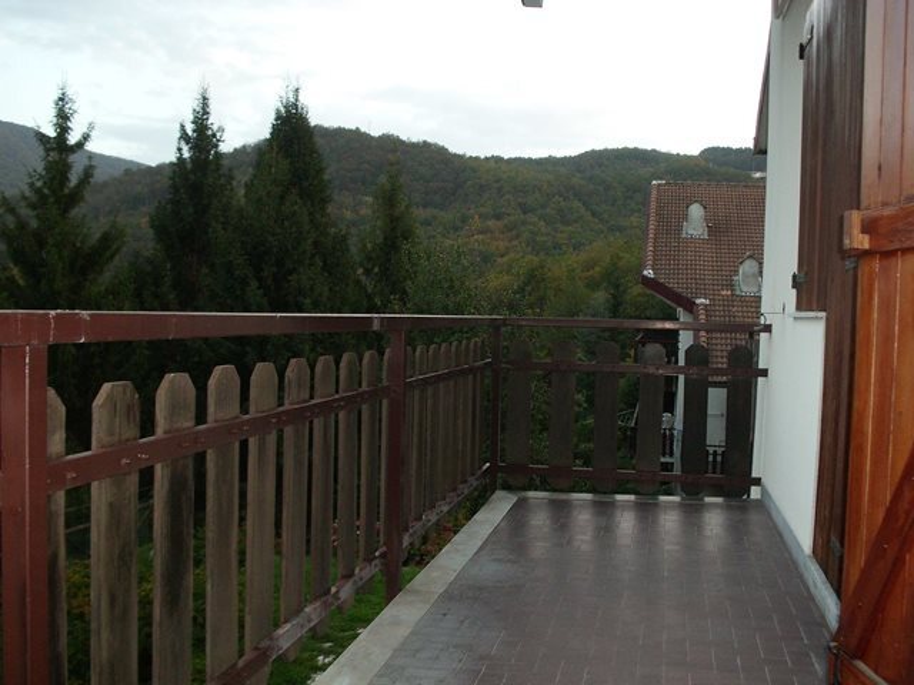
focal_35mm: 36
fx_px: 951
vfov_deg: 39.7
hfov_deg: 51.4
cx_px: 457
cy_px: 342
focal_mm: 6.3
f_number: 2.9
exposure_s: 1/125
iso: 200
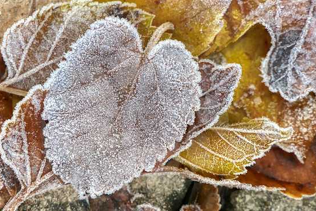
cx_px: 156
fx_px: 4363
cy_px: 111
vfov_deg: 2.8
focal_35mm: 497
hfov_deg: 4.1
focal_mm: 172.8
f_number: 4.5
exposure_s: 1/125
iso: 640
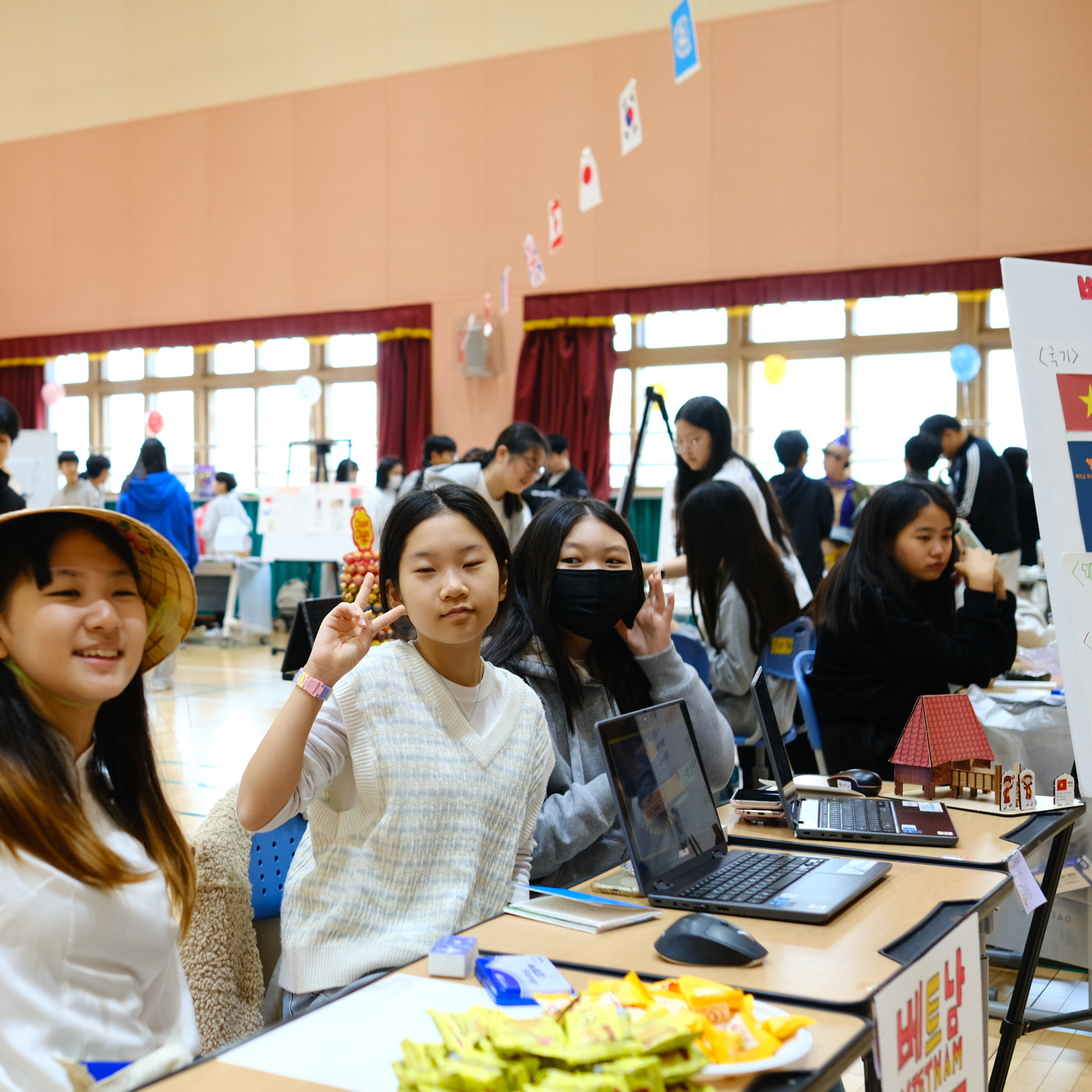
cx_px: 301
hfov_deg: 36.8
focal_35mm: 45
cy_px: 547
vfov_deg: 37.6
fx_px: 1606
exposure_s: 1/40
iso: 200
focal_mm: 23
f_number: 2.5
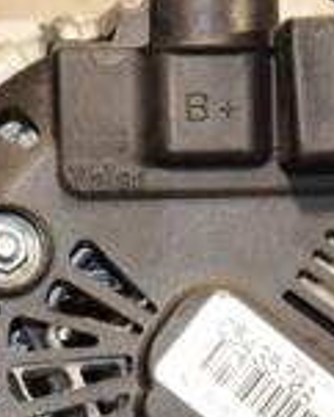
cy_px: 453
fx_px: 3580
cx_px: 130
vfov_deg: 6.6
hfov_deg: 5.3
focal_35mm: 290
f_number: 6.3
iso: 800
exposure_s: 1/200
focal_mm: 52
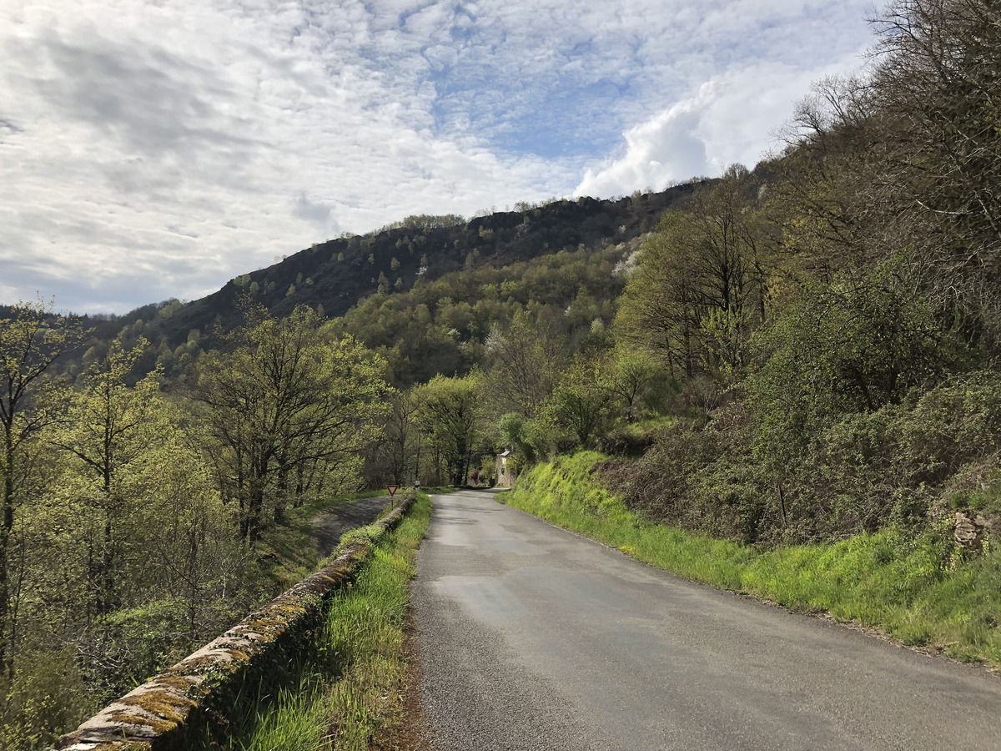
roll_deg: -2.2
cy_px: 376
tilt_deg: +5.3
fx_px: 810
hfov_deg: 63.4
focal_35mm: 28
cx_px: 500
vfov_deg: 49.7
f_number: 1.8
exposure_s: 1/4367
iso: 20
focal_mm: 4
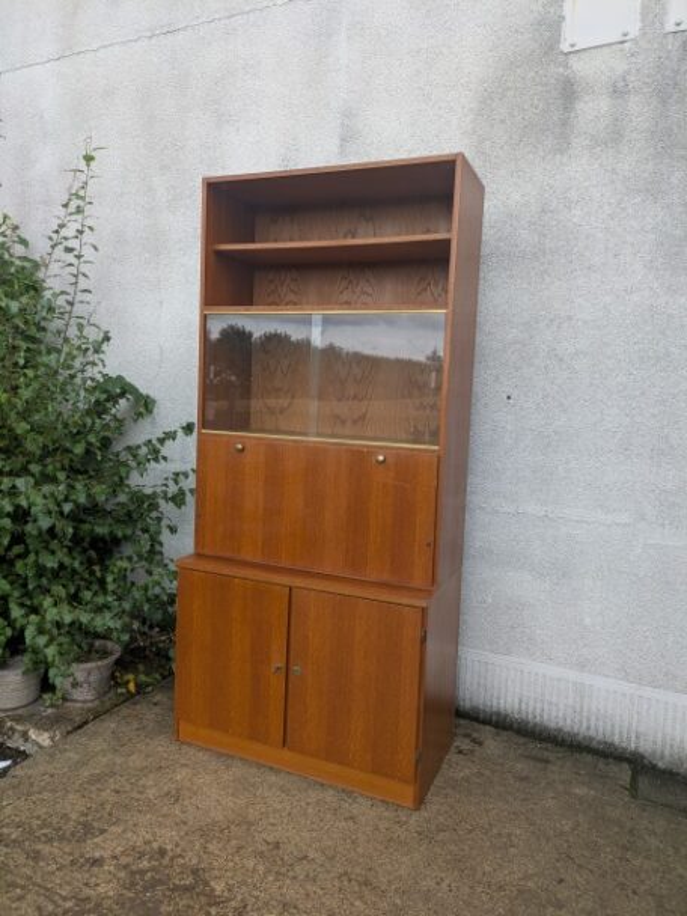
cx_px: 344
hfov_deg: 54.9
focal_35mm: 25
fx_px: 662
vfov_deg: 69.4
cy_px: 458
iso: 39
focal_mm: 5.43
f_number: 1.89
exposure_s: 1/134
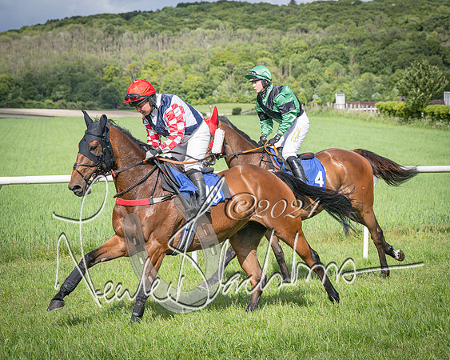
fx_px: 1585
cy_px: 181
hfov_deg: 16.1
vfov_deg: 12.9
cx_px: 188
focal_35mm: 119
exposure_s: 1/2500
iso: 400
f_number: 5
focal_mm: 70
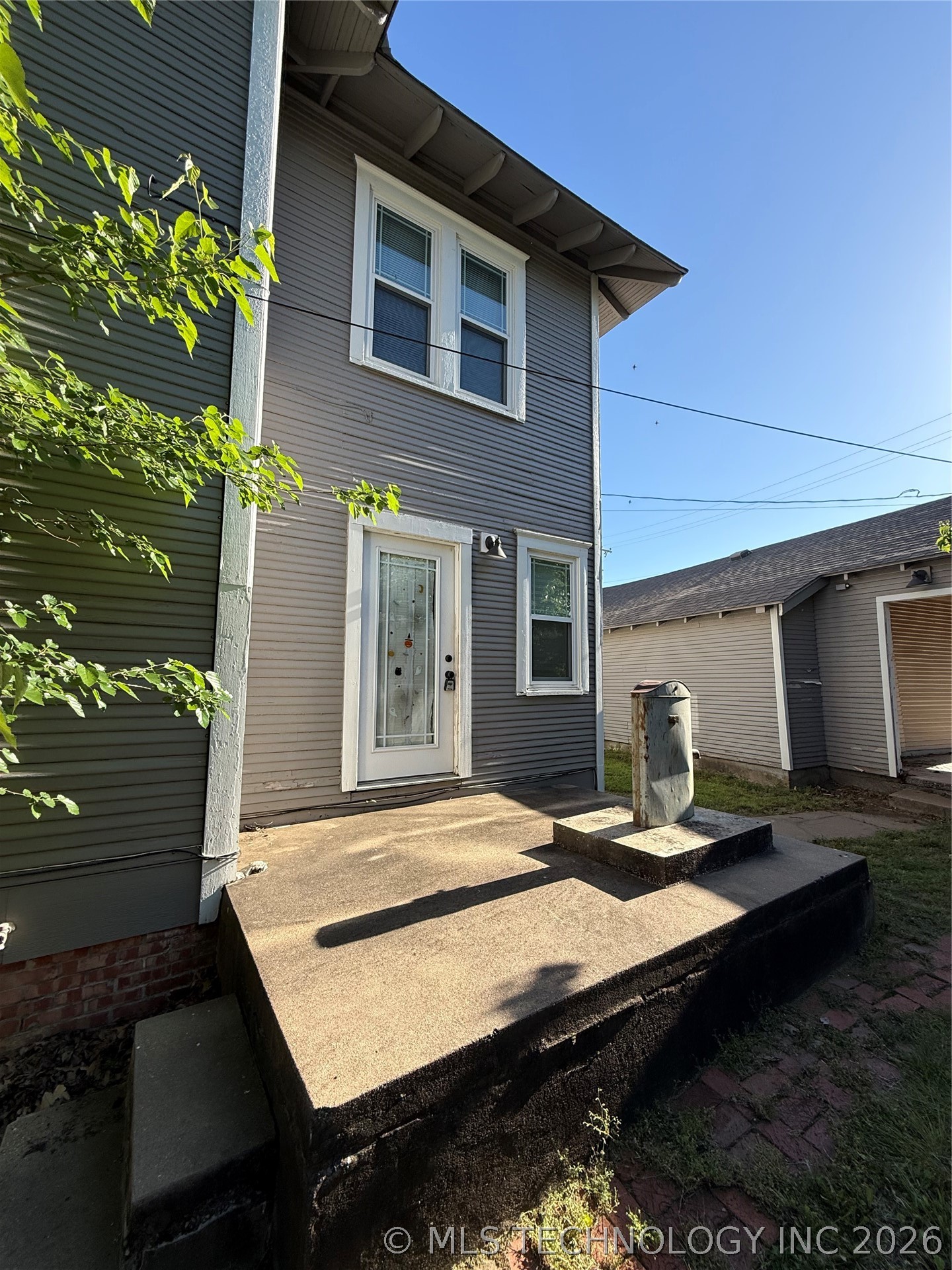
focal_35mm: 14
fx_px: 513
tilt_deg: +6.2
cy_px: 635
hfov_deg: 85.7
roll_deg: -1.1
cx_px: 476
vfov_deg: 102.1
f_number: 2.2
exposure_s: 1/928
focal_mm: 2.22
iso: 64
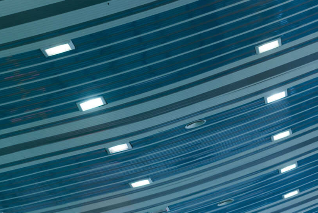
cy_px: 67
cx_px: 379
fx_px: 1396
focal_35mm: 158
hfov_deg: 12.7
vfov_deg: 8.7
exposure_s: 1/250
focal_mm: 50
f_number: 2.8
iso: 320
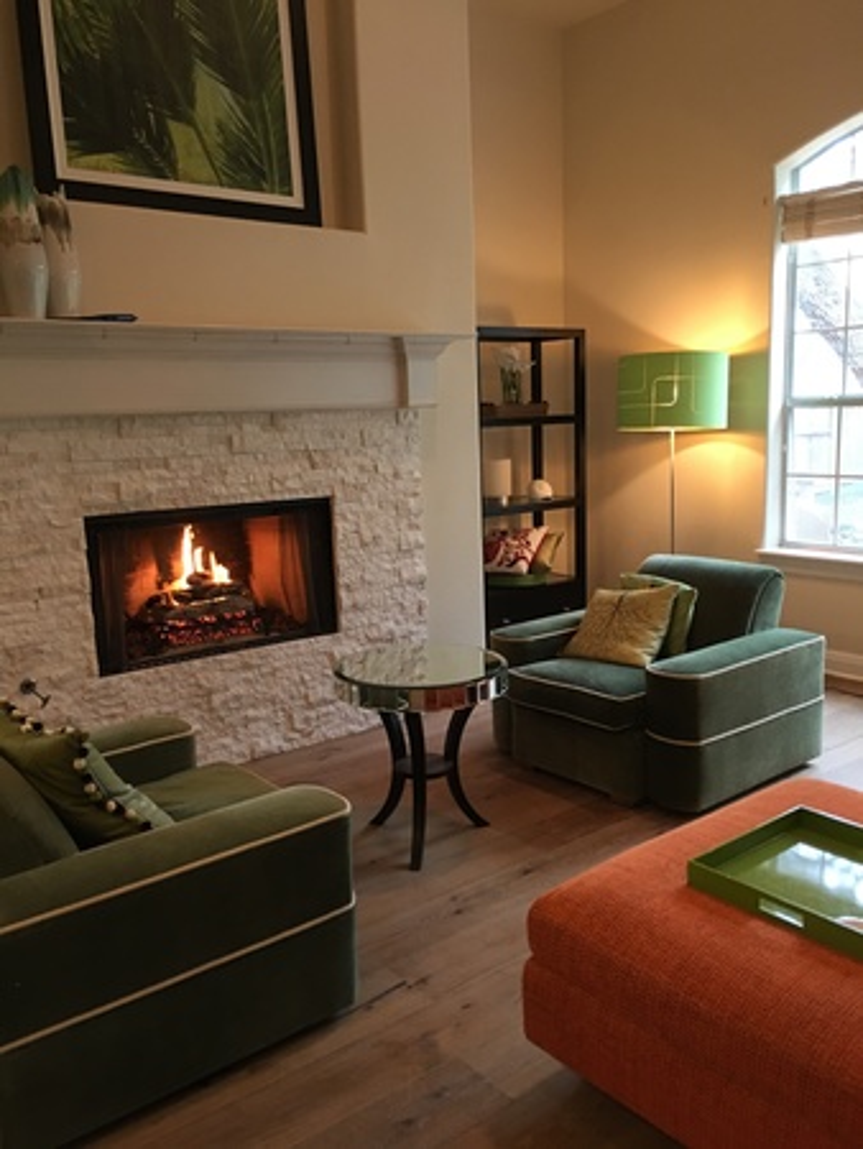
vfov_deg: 61.6
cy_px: 574
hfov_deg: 48.3
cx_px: 432
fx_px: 963
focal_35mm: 29
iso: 80
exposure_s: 1/15
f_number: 2.2
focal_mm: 4.15
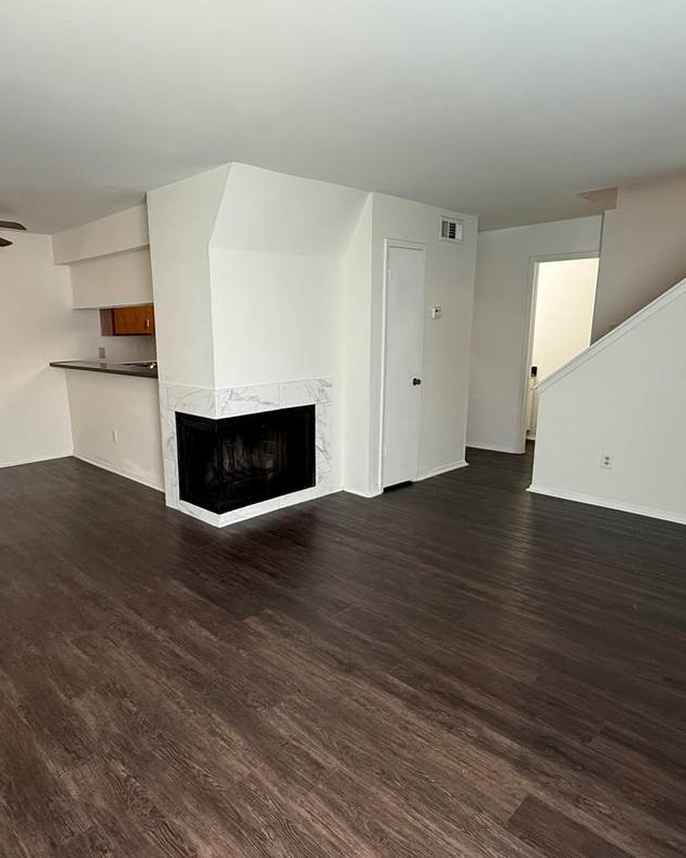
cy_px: 450
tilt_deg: -13.2
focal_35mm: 22
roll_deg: +0.8
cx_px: 278
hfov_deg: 62.6
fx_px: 558
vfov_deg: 75.0
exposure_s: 1/120
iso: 250
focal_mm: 2.22
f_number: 2.2
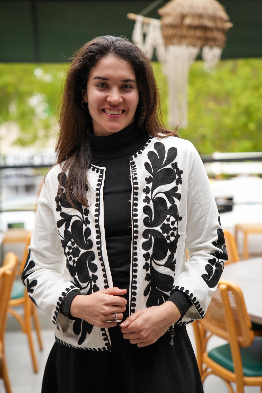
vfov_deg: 31.9
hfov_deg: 21.6
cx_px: 131
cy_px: 196
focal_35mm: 63
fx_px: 688
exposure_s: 1/100
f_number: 2.8
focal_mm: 63
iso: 100
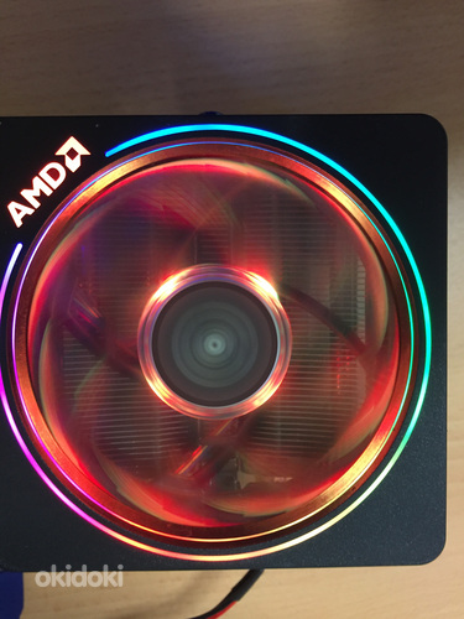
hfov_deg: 48.2
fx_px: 518
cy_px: 310
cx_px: 232
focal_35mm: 29
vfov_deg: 61.7
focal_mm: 4.15
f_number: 2.2
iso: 200
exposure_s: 1/33
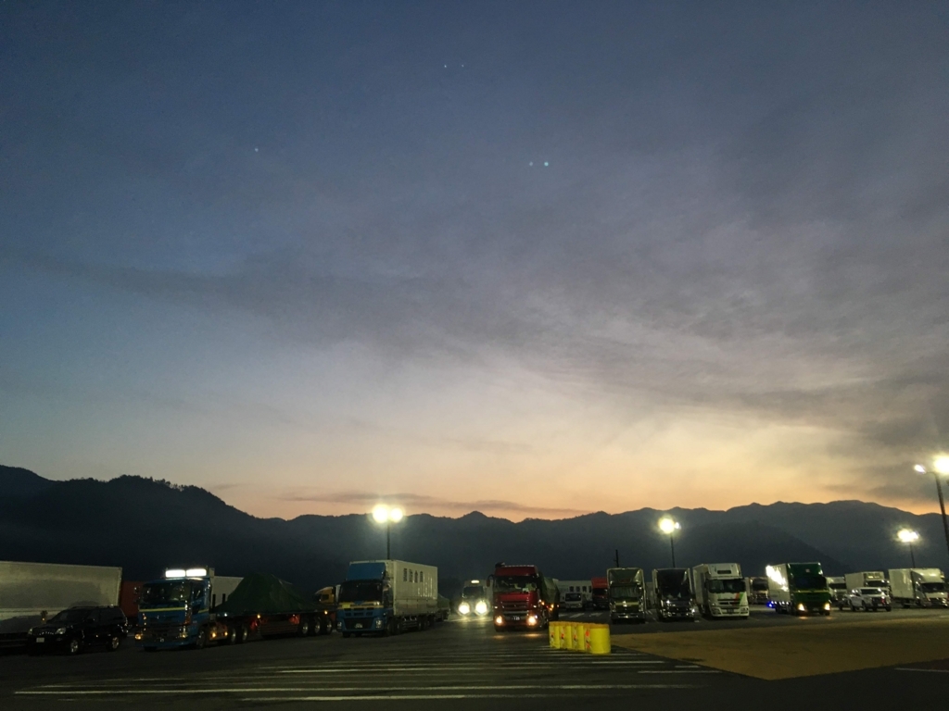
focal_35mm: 29
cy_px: 356
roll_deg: +1.6
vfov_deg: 48.2
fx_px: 795
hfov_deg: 61.7
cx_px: 474
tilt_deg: +17.5
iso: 80
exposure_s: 1/30
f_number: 2.2
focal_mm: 4.15
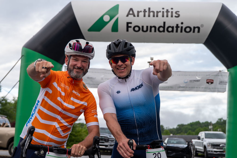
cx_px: 118
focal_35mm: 47
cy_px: 79
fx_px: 309
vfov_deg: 28.7
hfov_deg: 41.9
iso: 200
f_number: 4
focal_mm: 47
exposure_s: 1/80
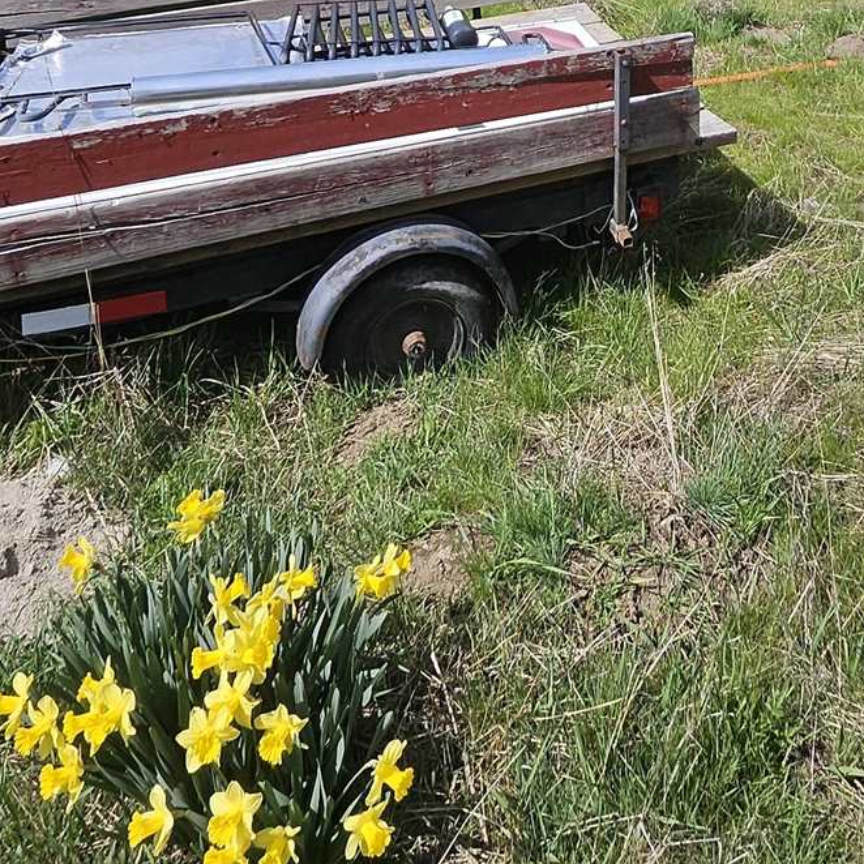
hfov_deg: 40.2
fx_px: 1130
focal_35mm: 40
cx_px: 689
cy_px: -158
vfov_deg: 34.2
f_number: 2.2
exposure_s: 1/1336
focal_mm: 1.74
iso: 32
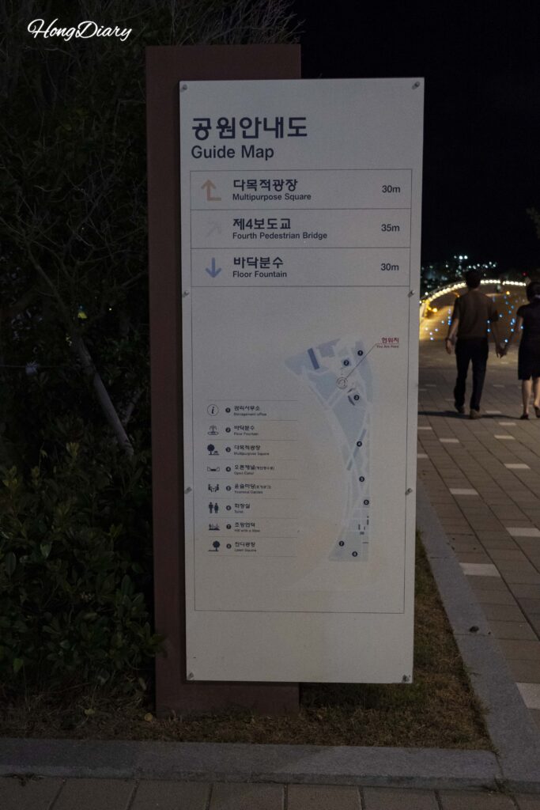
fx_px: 855
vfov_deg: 50.7
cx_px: 270
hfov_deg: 35.1
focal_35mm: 38
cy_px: 405
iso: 12800
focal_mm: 38
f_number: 5
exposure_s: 1/125
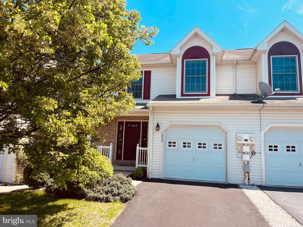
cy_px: 114
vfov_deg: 53.1
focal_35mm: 26
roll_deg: -1.5
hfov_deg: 67.3
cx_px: 152
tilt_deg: +8.3
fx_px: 228
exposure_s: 1/1558
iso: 50
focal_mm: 5.1
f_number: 1.6
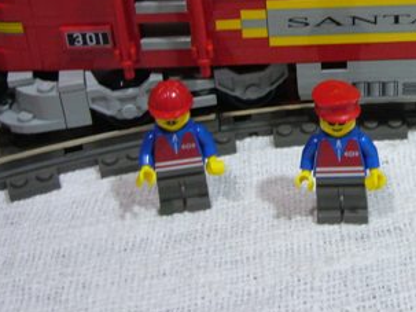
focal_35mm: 76
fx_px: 913
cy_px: 22
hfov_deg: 25.1
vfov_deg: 19.0
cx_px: 356
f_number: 2.9
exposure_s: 1/8
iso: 200
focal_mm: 6
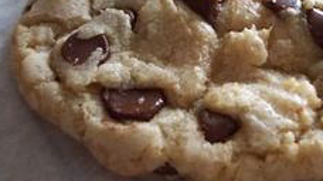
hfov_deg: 32.0
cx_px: 225
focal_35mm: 65
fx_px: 556
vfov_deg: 18.4
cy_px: 41
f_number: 2.8
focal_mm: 8
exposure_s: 1/30
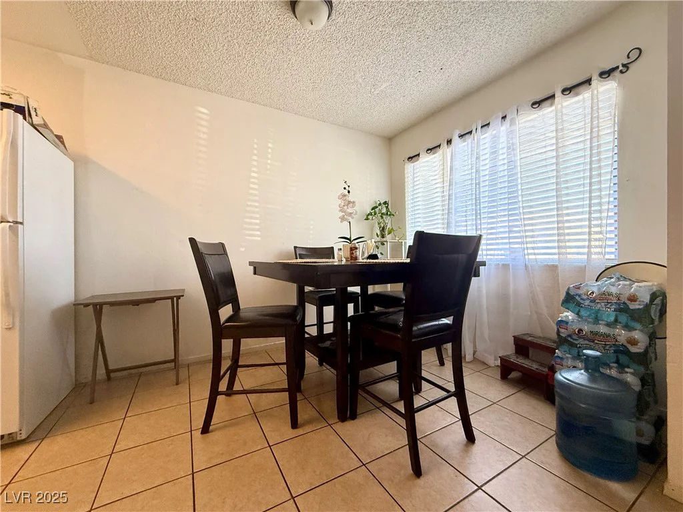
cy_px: 256
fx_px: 276
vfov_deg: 85.7
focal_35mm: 14
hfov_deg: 102.1
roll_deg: +0.6
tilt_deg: +0.3
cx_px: 342
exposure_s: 1/120
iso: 320
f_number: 2.2
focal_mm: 2.22
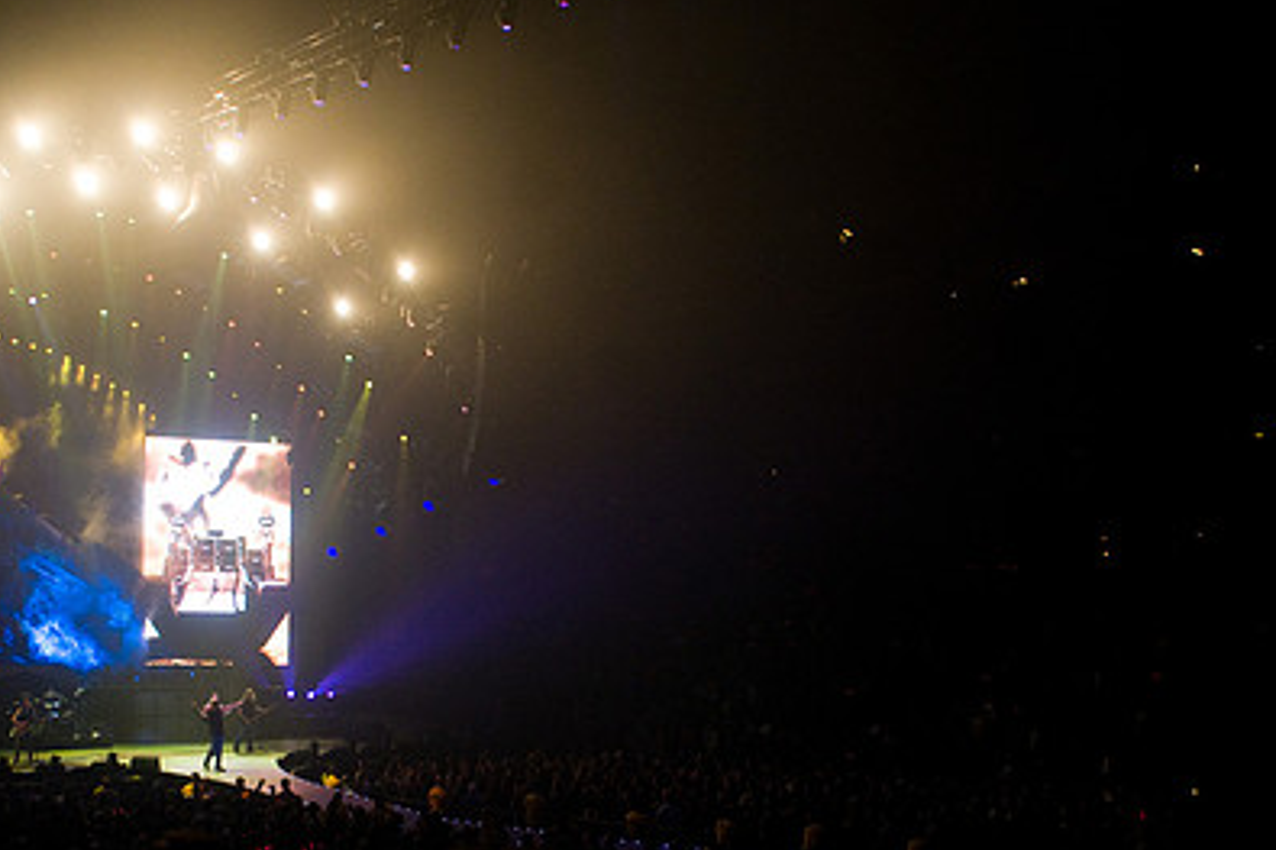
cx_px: 481
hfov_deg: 44.2
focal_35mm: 44
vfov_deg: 30.2
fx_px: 1559
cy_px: 596
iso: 800
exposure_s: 1/160
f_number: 4
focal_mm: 20
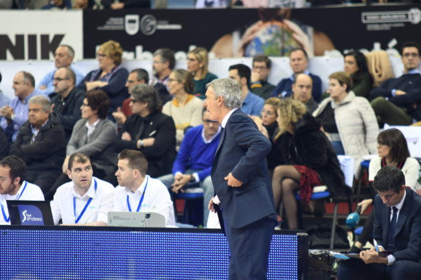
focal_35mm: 300
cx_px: 210
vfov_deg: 4.6
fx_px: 3507
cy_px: 140
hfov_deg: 6.9
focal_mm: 200
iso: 800
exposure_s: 1/125
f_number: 2.8
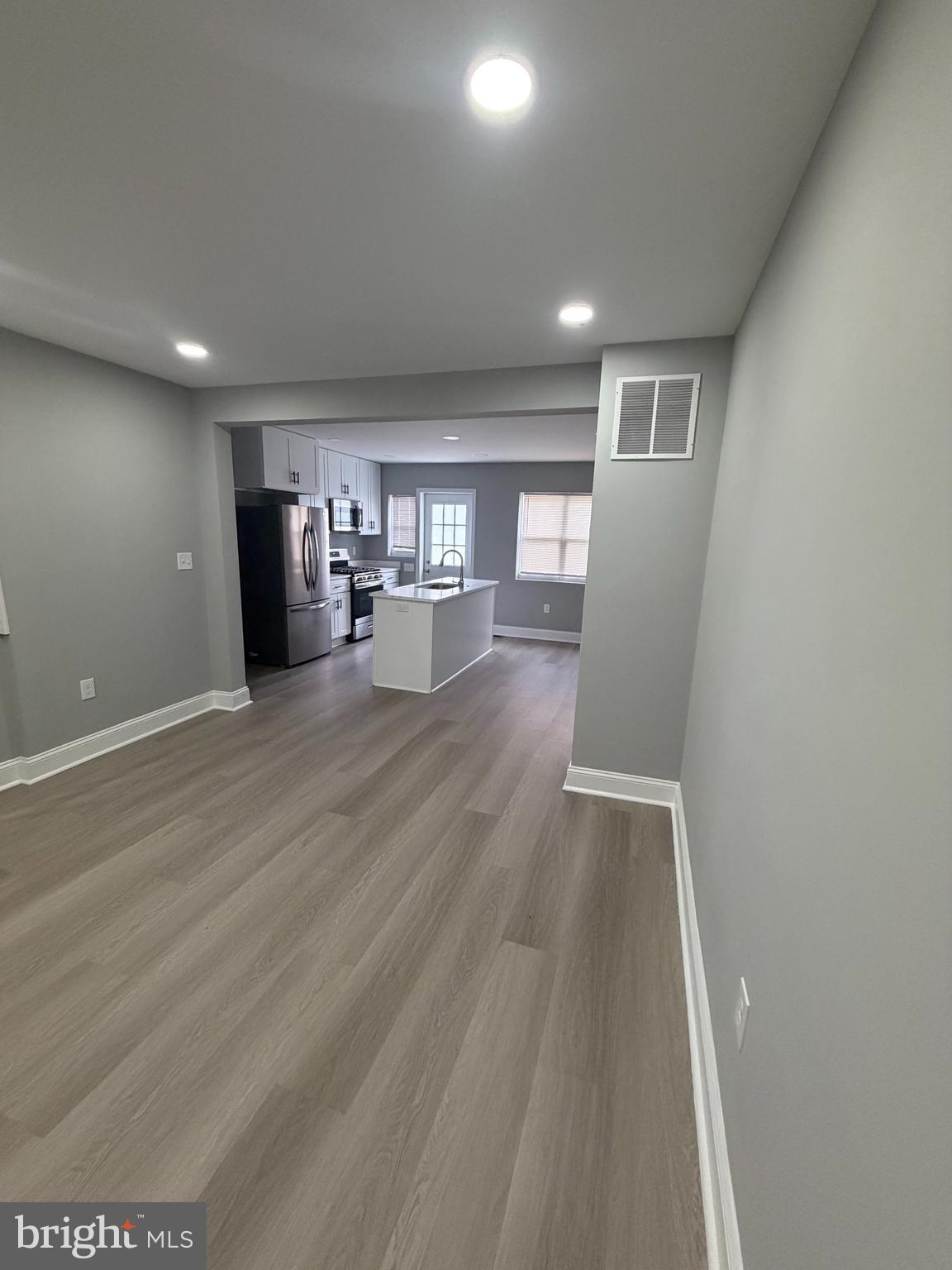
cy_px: 635
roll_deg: -0.6
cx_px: 476
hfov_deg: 85.7
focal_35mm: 14
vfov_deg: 102.1
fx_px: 513
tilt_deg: -9.6
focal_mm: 2.22
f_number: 2.2
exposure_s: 1/120
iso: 250
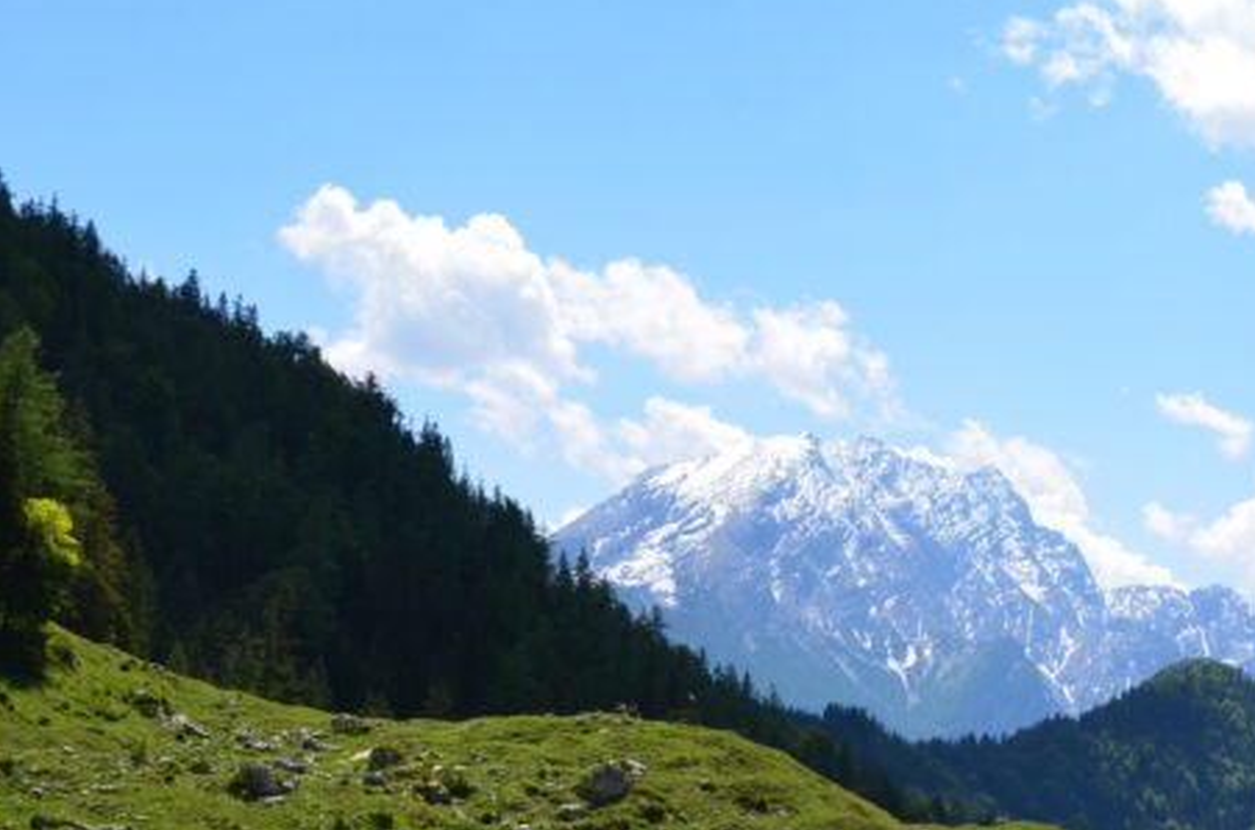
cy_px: 529
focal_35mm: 75
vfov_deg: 18.0
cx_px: 1377
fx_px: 2607
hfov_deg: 25.2
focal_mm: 22
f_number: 10
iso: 200
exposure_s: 1/320
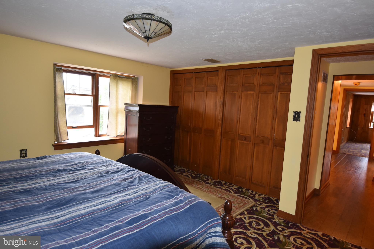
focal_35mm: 21
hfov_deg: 81.2
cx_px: 187
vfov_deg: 59.5
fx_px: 218
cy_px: 124
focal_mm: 14
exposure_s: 1/60
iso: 560
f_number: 4
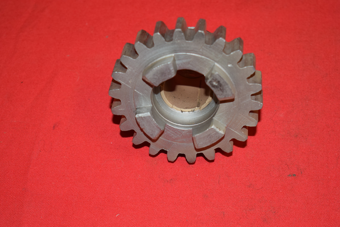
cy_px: 114
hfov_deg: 24.6
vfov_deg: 16.6
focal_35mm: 82
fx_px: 779
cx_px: 170
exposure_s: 1/125
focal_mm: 55
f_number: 5.6
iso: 640
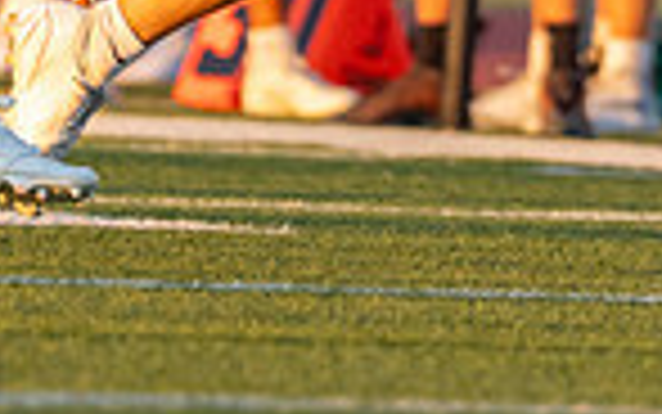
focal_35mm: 1556
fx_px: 28084
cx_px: 614
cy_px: -391
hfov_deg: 1.4
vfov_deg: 0.8
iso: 800
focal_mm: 200
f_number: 2.8
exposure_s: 1/2500
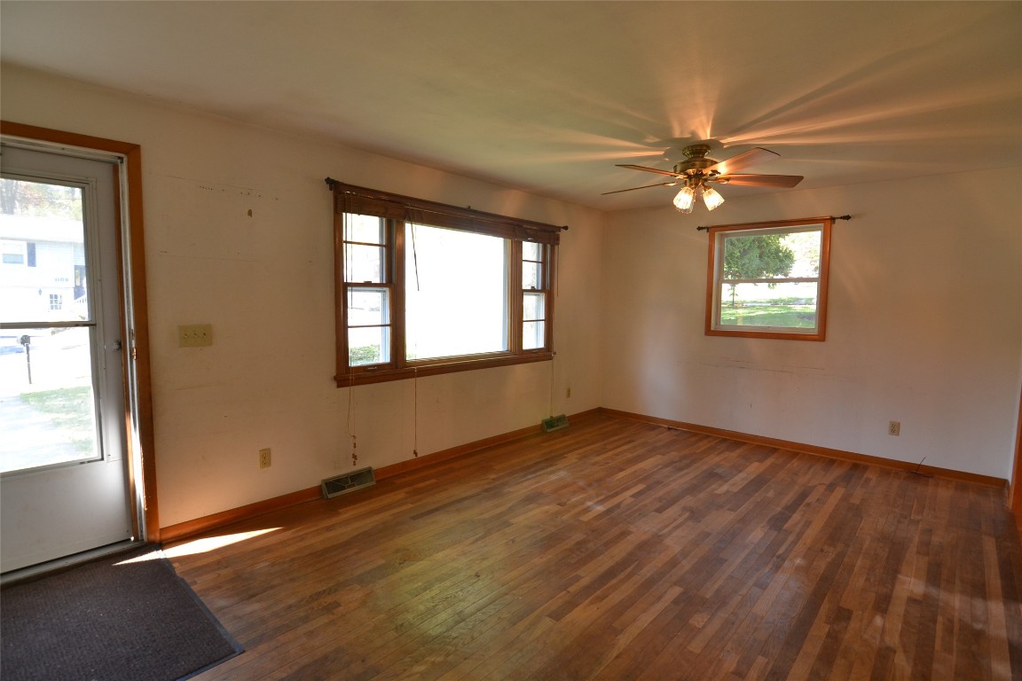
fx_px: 468
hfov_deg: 95.0
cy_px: 340
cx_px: 511
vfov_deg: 72.1
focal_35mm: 16
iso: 400
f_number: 4
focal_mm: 11
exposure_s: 1/60
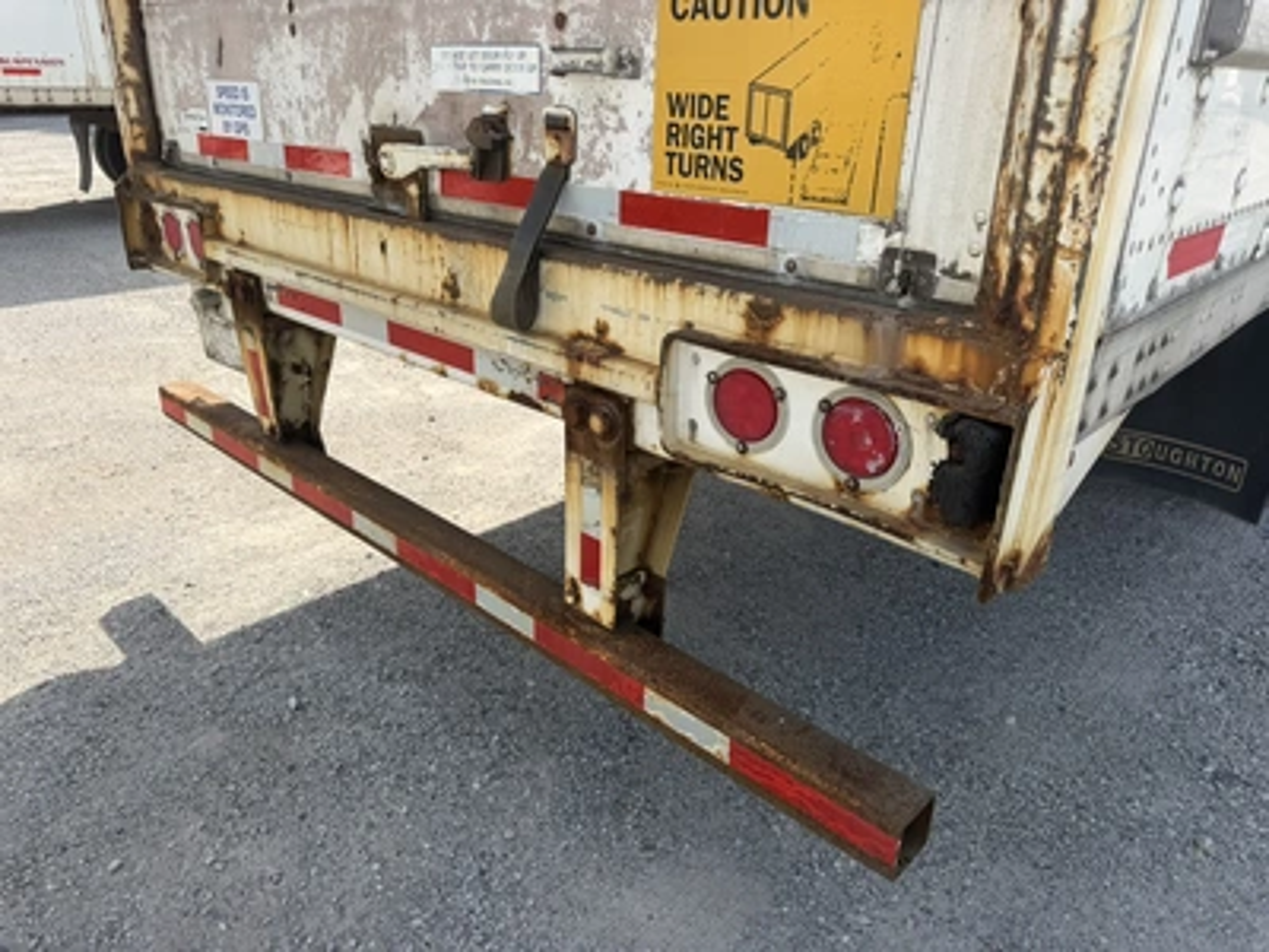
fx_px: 880
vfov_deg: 56.8
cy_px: 476
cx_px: 634
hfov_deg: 71.6
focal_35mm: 24
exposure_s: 1/2000
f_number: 1.78
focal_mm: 6.76
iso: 80
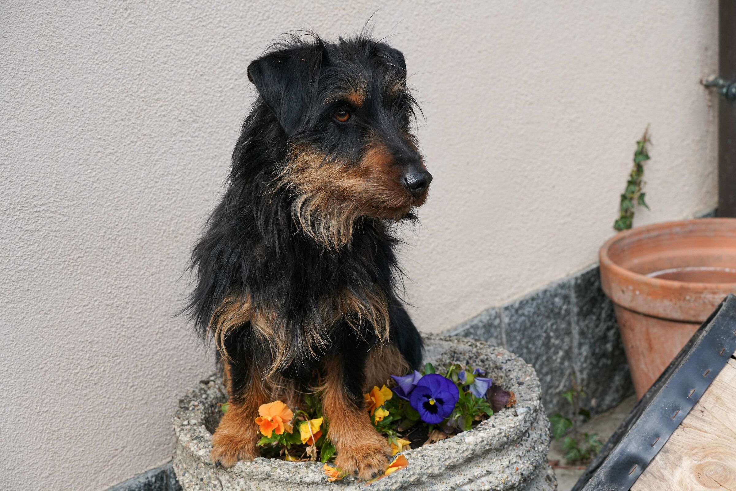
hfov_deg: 20.4
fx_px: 2045
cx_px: 368
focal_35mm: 100
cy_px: 246
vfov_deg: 13.7
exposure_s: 1/400
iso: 800
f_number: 13
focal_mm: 100
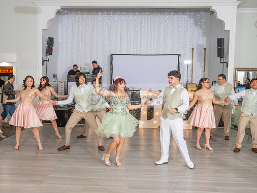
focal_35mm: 36
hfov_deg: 51.1
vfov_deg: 39.7
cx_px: 109
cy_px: 101
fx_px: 267
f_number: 3.5
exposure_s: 1/160
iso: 500
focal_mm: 28
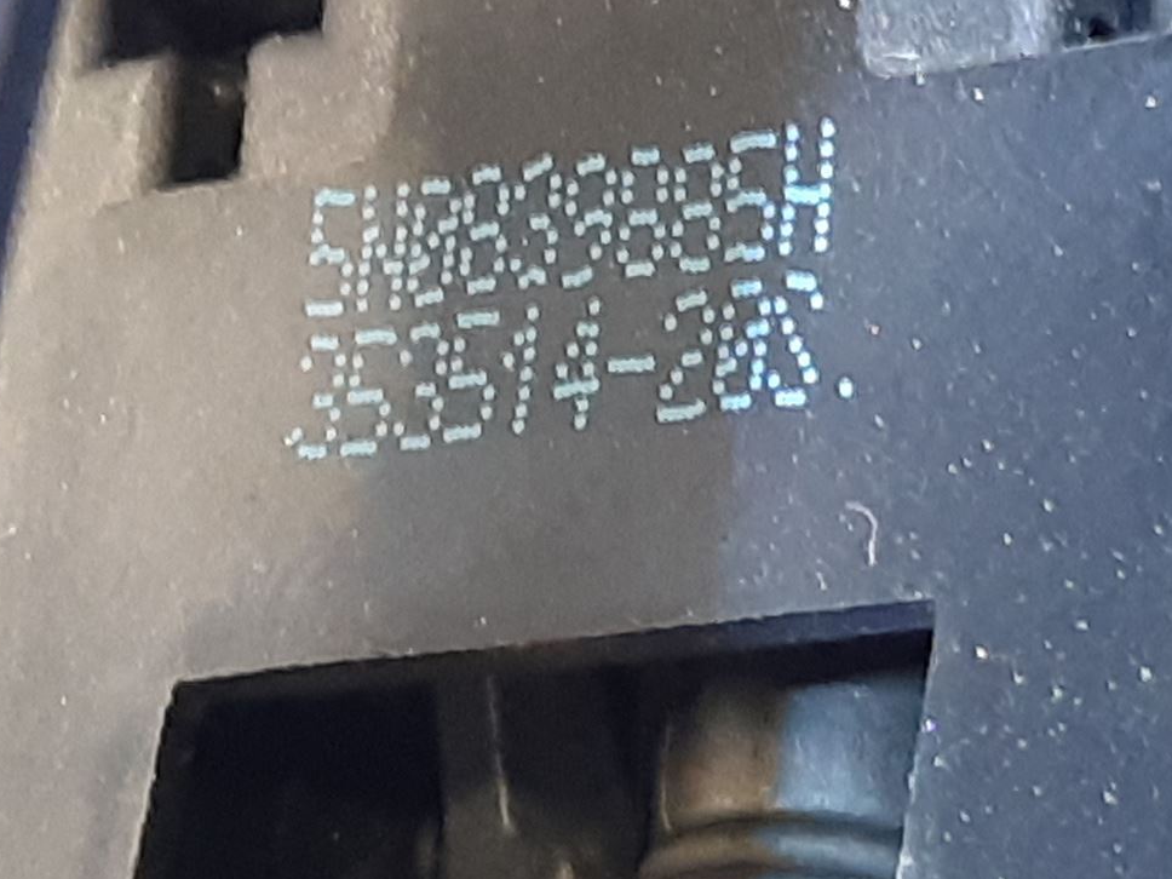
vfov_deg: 26.6
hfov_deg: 34.9
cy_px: 421
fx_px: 1862
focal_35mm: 55
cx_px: 602
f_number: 1.7
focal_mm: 3.93
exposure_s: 1/25
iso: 250
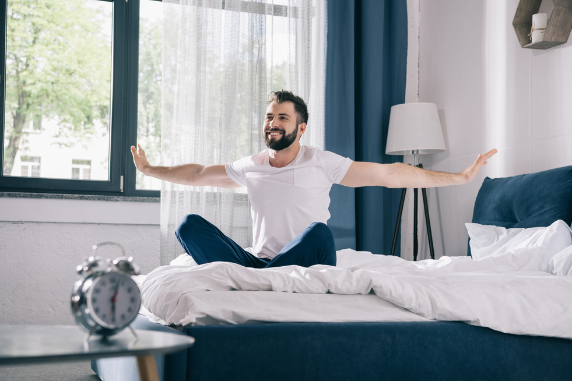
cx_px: 281
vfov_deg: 25.5
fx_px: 842
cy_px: 188
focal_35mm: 53
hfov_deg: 37.5
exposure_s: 1/200
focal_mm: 52
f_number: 4.5
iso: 320
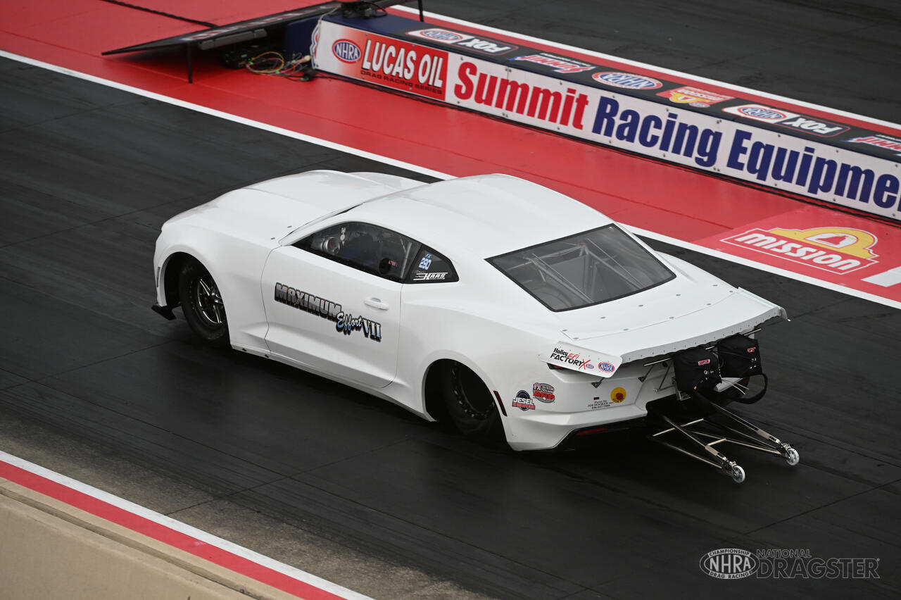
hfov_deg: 11.8
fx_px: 4377
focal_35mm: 175
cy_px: 300
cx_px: 450
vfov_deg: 7.8
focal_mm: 175
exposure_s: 1/1600
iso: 400
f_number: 7.1
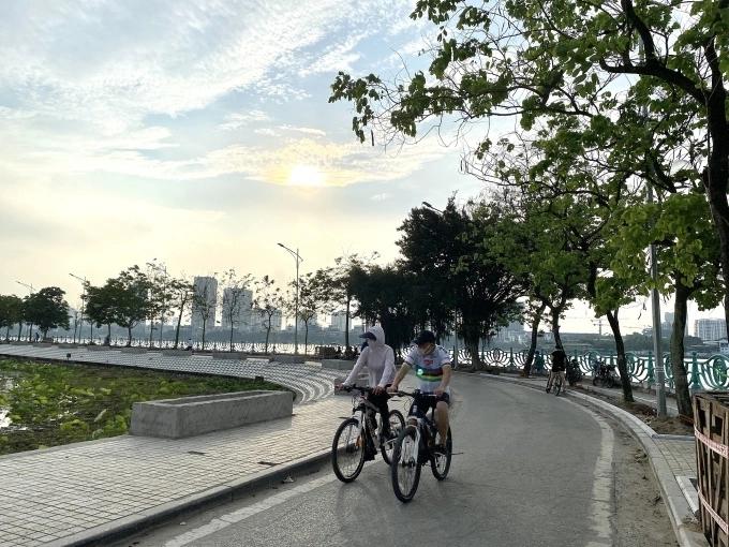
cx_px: 364
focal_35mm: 26
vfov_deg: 53.1
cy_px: 274
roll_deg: -2.7
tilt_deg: +7.6
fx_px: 548
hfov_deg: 67.3
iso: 32
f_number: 1.8
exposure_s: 1/9615
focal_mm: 4.25
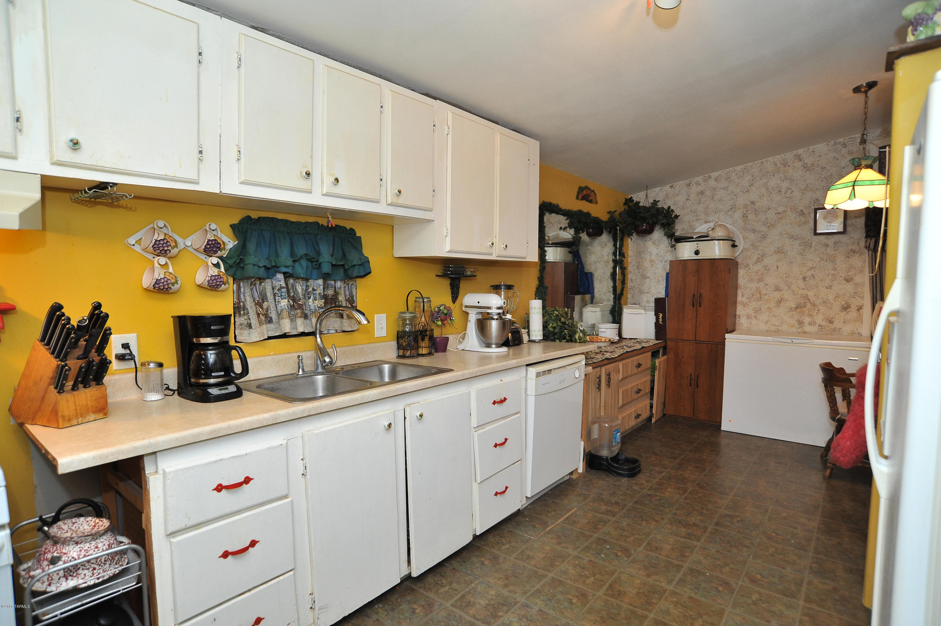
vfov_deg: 67.3
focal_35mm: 18
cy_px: 313
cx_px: 470
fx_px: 470
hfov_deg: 90.0
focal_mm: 18
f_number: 5.6
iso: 1000
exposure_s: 1/60
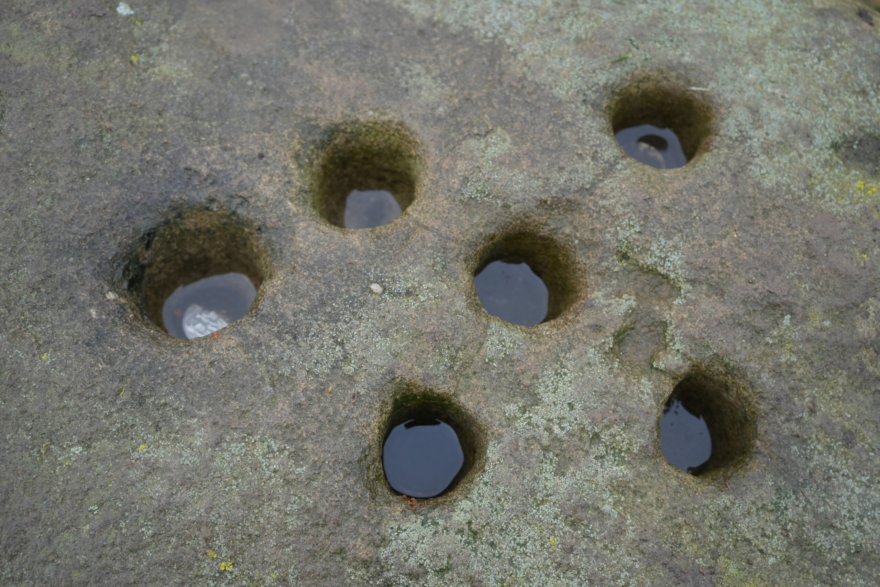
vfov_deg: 27.5
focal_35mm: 49
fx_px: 1198
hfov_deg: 40.3
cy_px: 294
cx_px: 440
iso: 400
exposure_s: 1/160
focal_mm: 49
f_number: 4.5
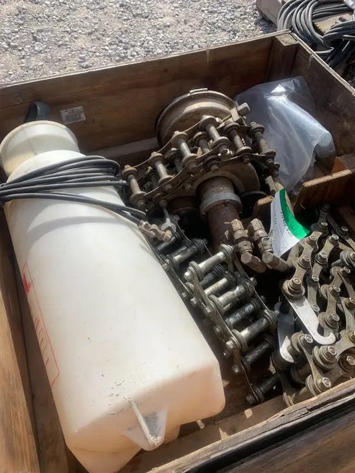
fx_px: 355
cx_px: 178
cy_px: 236
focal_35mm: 26
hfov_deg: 53.1
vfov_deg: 67.3
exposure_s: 1/2309
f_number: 1.8
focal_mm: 4.25
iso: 25
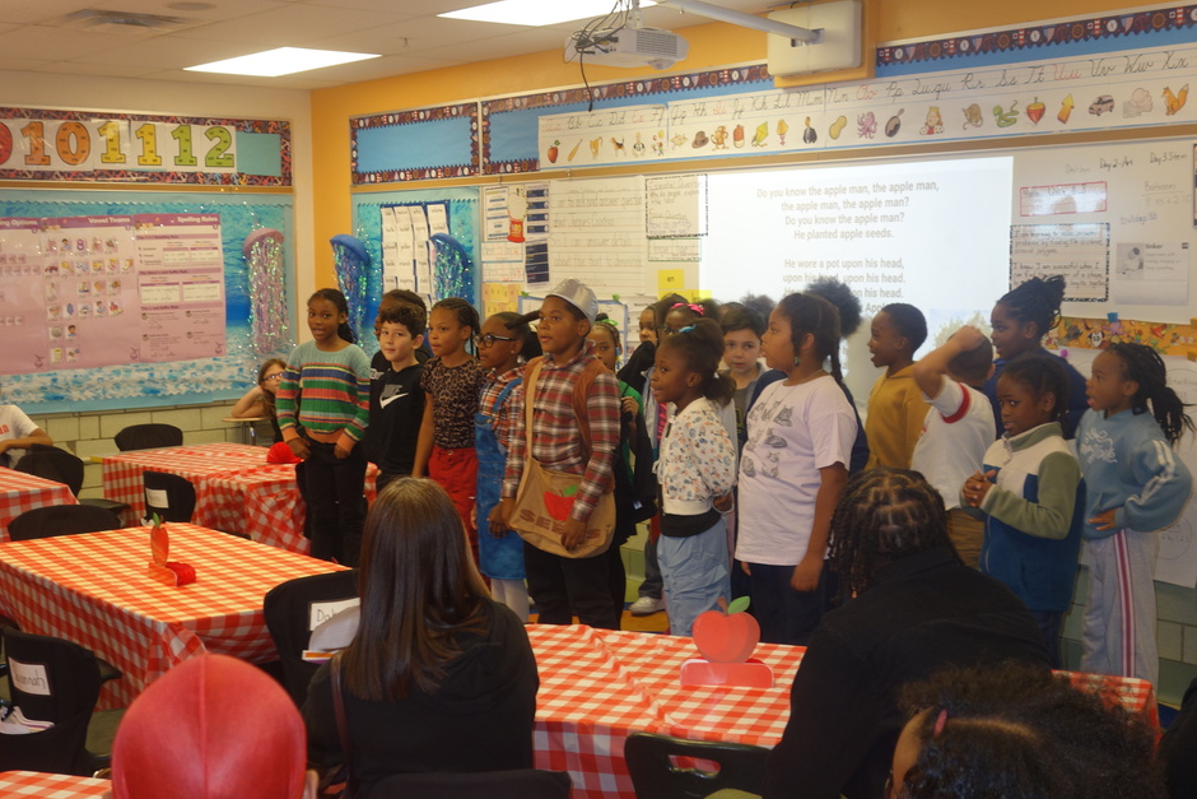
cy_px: 406
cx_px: 616
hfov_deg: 40.3
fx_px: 1629
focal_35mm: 49
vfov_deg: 27.5
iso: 200
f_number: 3.2
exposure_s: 1/50
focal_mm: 16.59
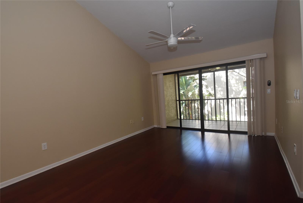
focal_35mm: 17
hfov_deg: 92.4
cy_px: 102
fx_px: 145
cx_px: 152
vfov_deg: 69.7
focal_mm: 11.5
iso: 800
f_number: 5
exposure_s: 1/100
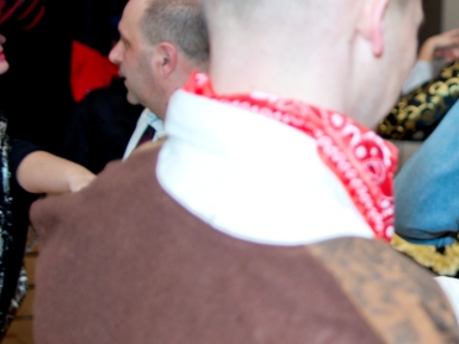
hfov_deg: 19.3
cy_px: 263
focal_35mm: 93
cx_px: 610
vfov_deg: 15.8
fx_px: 1233
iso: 320
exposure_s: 1/320
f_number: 2.8
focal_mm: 35
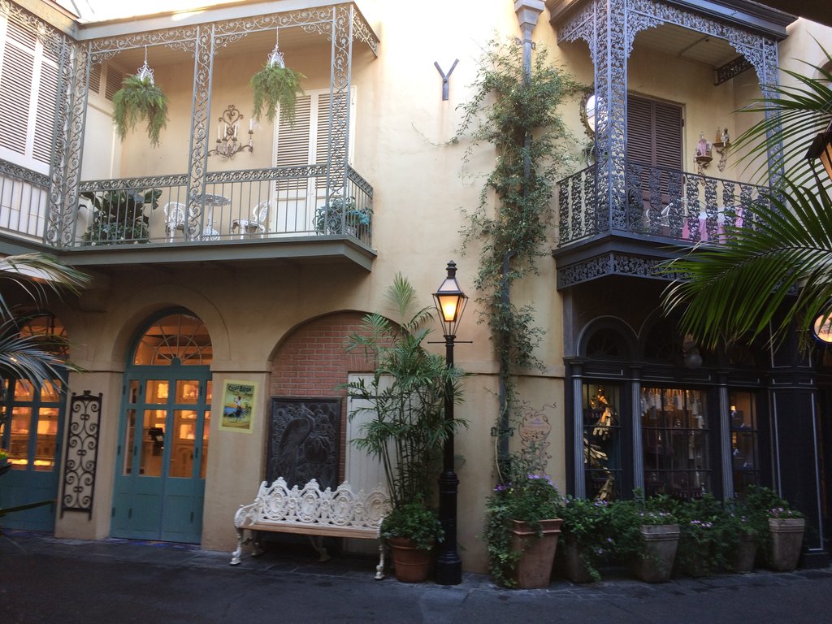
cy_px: 312
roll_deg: -0.2
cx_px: 416
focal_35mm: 29
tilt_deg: +7.3
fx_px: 697
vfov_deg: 48.2
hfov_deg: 61.7
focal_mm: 4.15
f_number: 2.2
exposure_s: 1/60
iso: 40
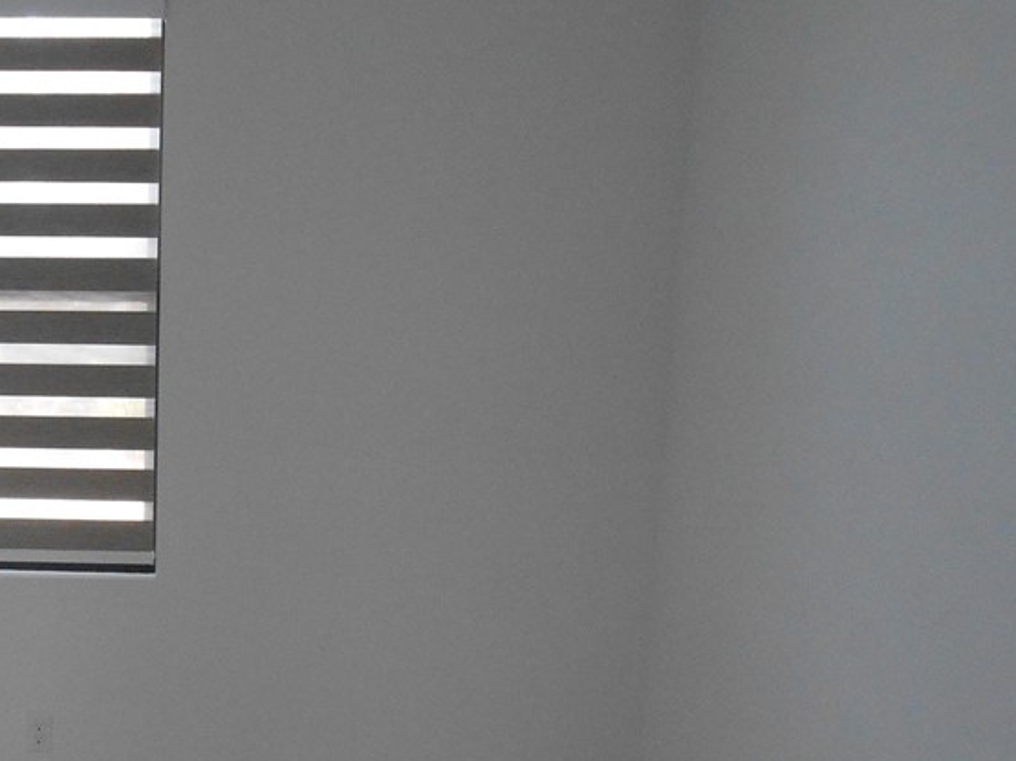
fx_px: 1409
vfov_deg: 29.4
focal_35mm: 48
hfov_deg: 37.5
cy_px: 637
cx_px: 139
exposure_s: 1/125
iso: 500
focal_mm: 4.6
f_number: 3.5
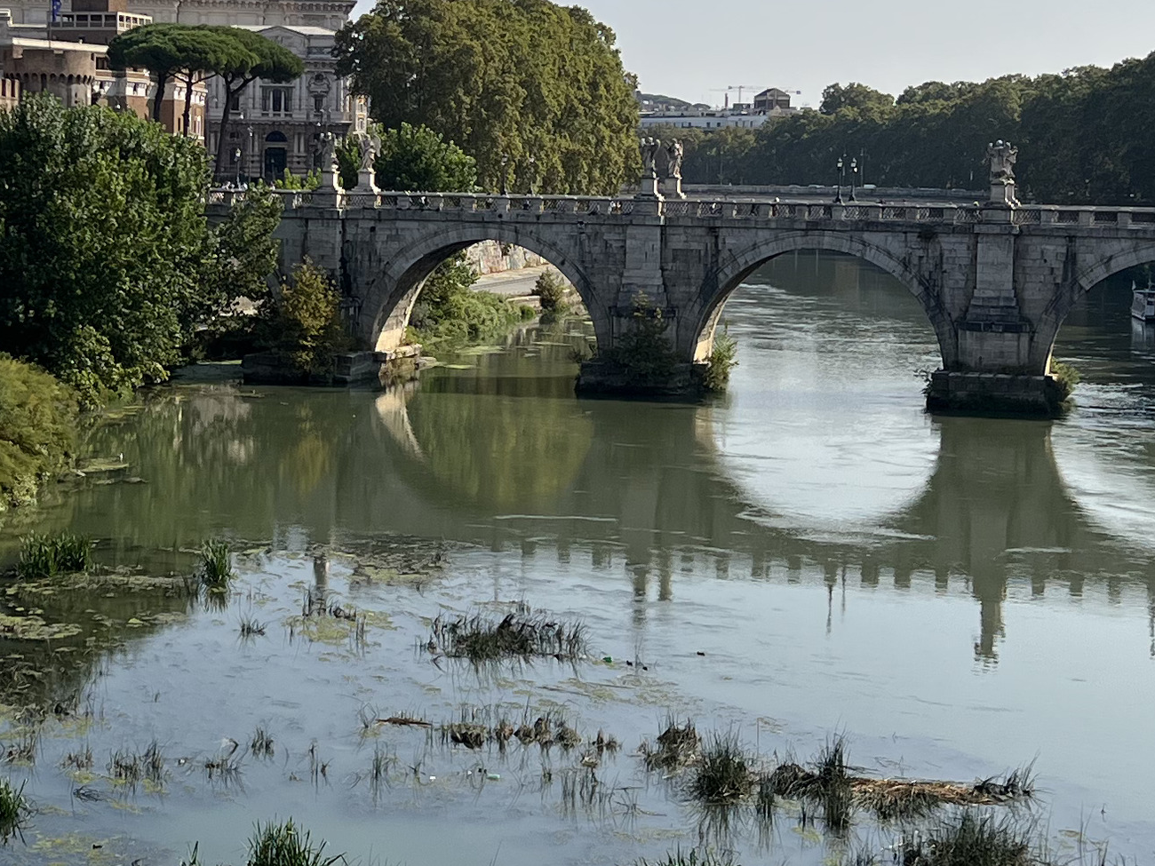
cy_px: 245
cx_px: 337
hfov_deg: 24.2
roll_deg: -0.9
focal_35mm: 80
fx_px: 2669
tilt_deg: -1.5
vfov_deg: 18.3
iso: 50
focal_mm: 5.7
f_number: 1.5
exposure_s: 1/6993
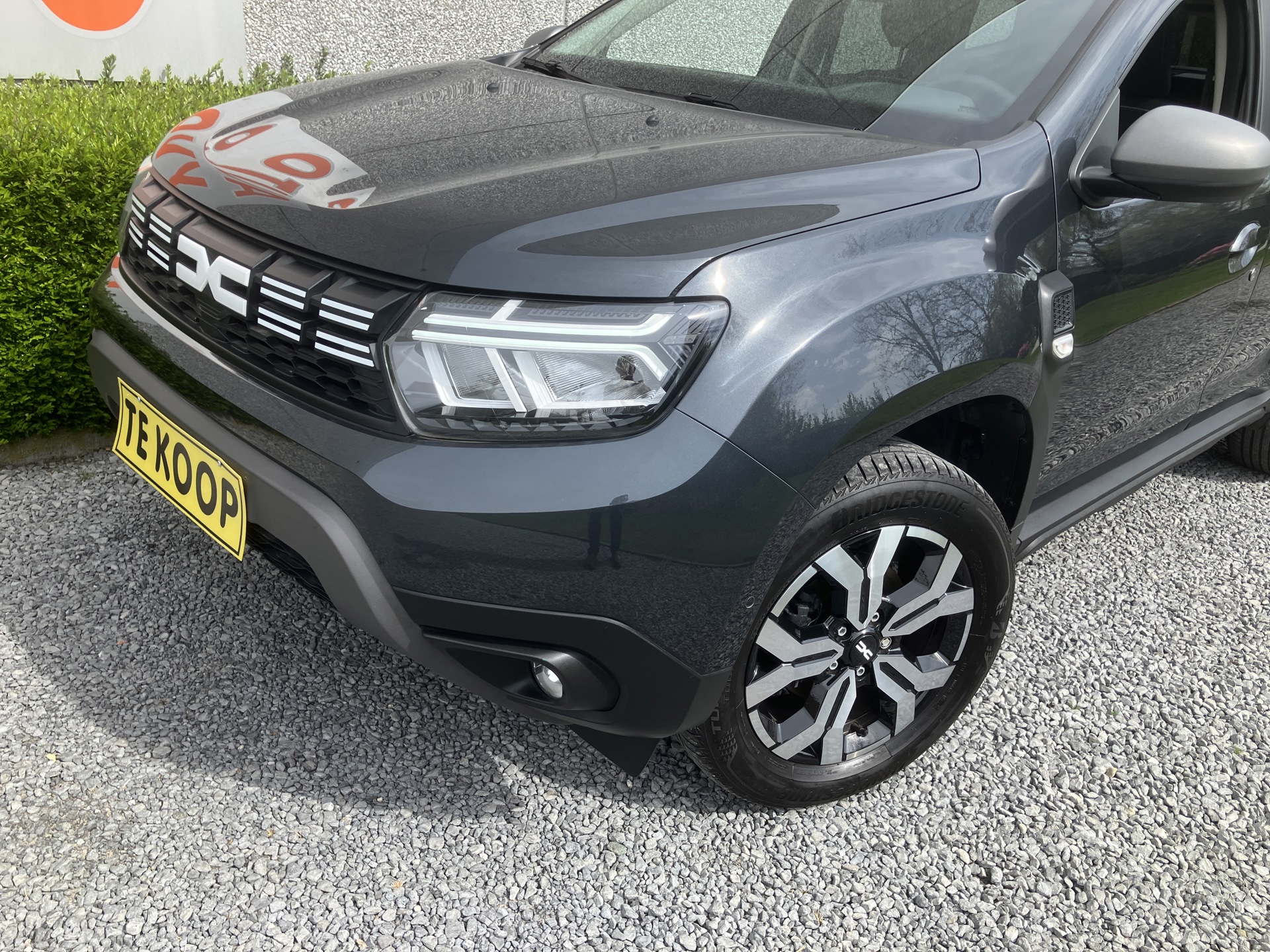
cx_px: 635
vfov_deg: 49.7
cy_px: 476
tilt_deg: -22.5
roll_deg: -5.0
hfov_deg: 63.4
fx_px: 1027
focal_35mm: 28
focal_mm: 3.99
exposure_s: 1/899
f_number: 1.8
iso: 32
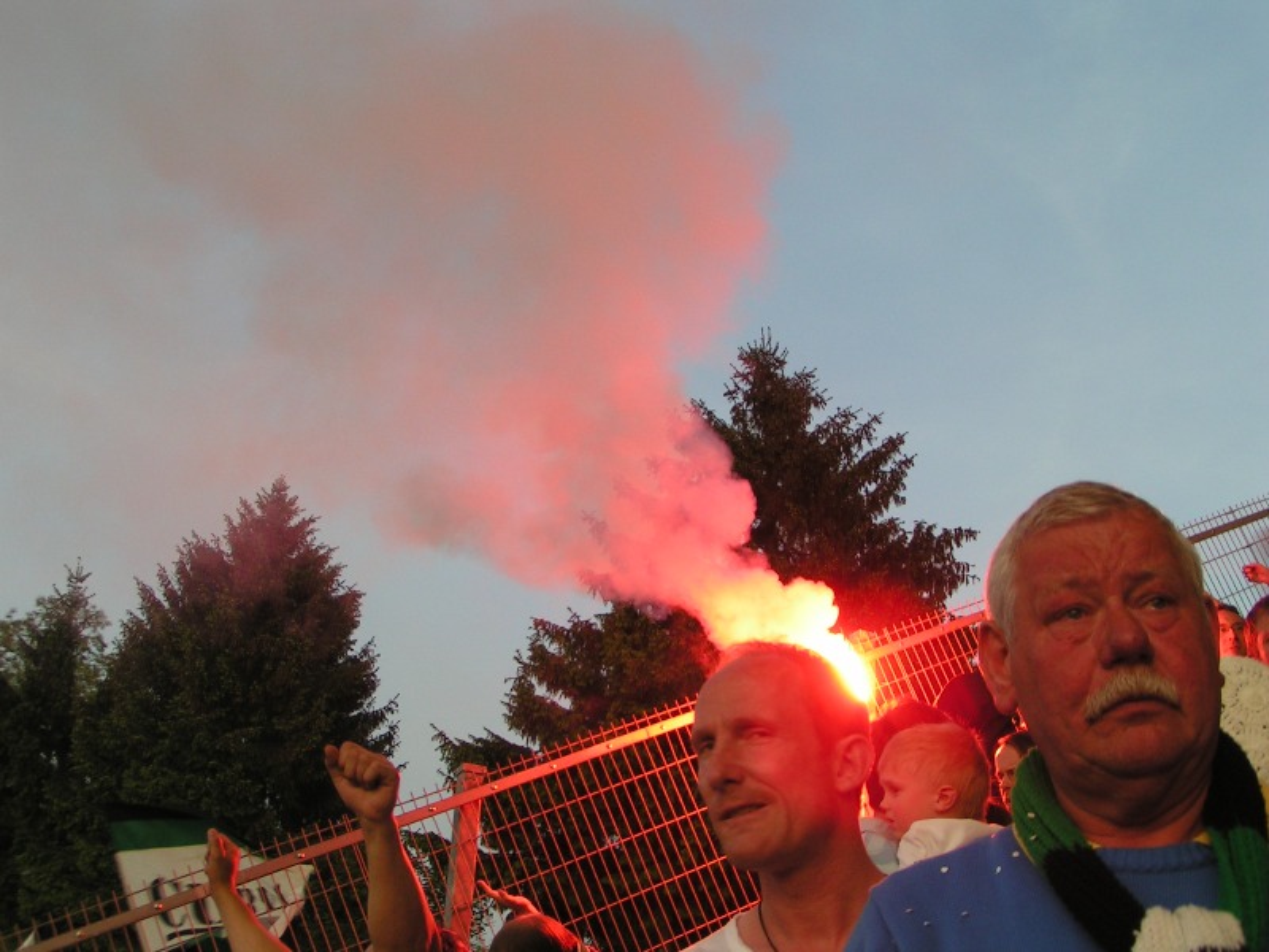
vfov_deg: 36.8
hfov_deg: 47.9
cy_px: 476
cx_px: 634
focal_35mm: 39
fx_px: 1430
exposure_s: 1/50
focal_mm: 6
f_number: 5.6
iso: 50
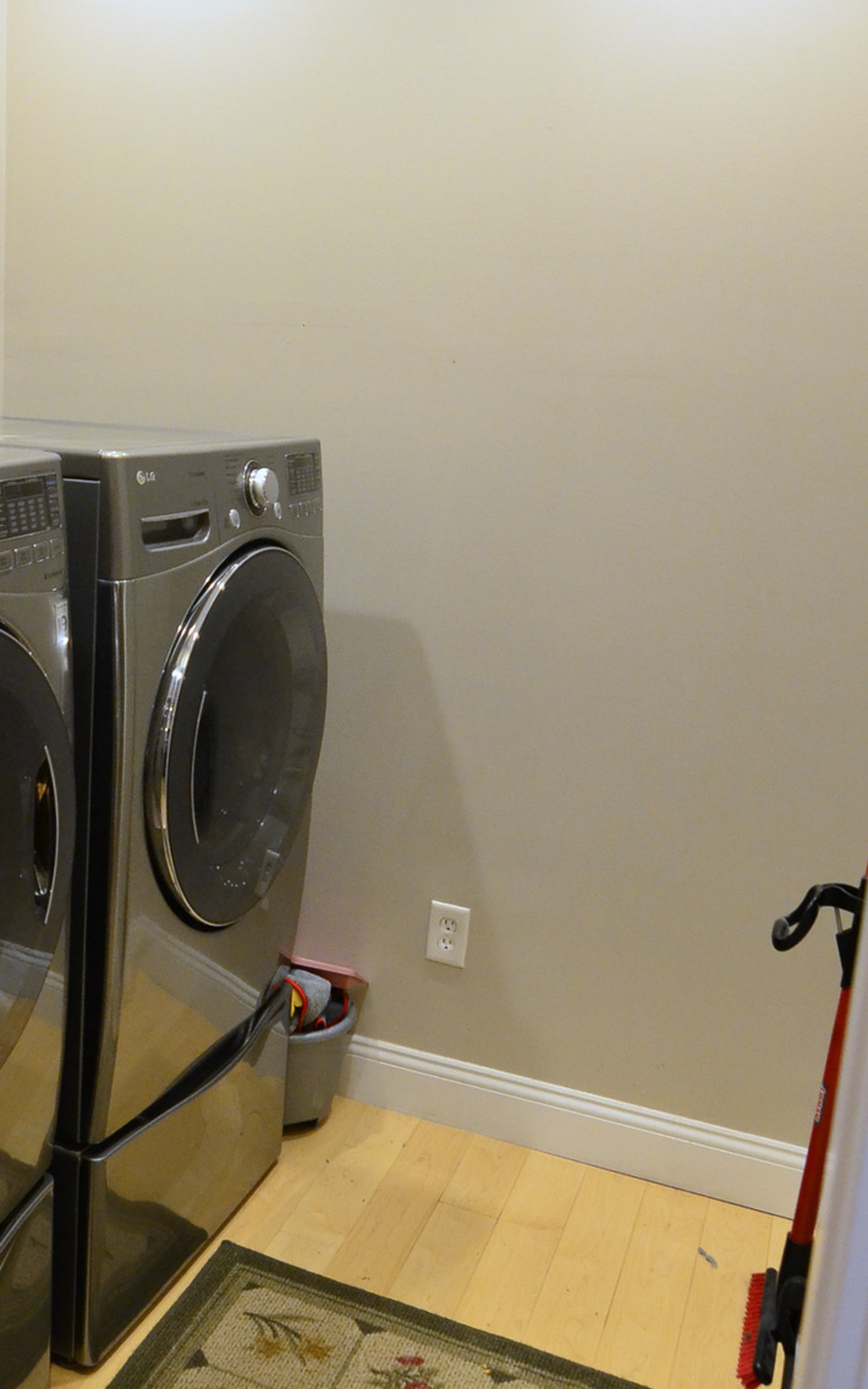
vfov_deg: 56.6
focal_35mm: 34
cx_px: 192
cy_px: 652
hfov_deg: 36.2
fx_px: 1288
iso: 1400
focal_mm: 11
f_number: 2.8
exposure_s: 1/100
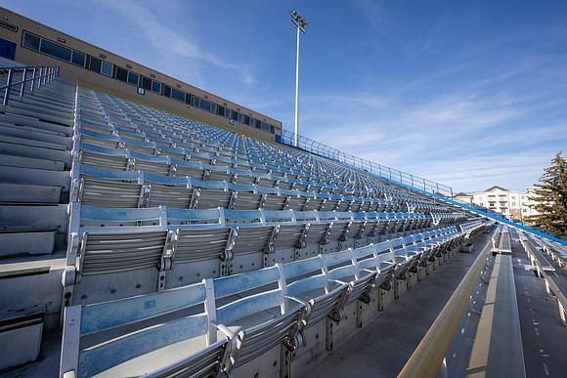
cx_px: 284
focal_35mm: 14
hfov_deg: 104.2
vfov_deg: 81.2
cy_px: 189
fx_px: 221
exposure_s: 1/160
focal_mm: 14
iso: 100
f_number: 9
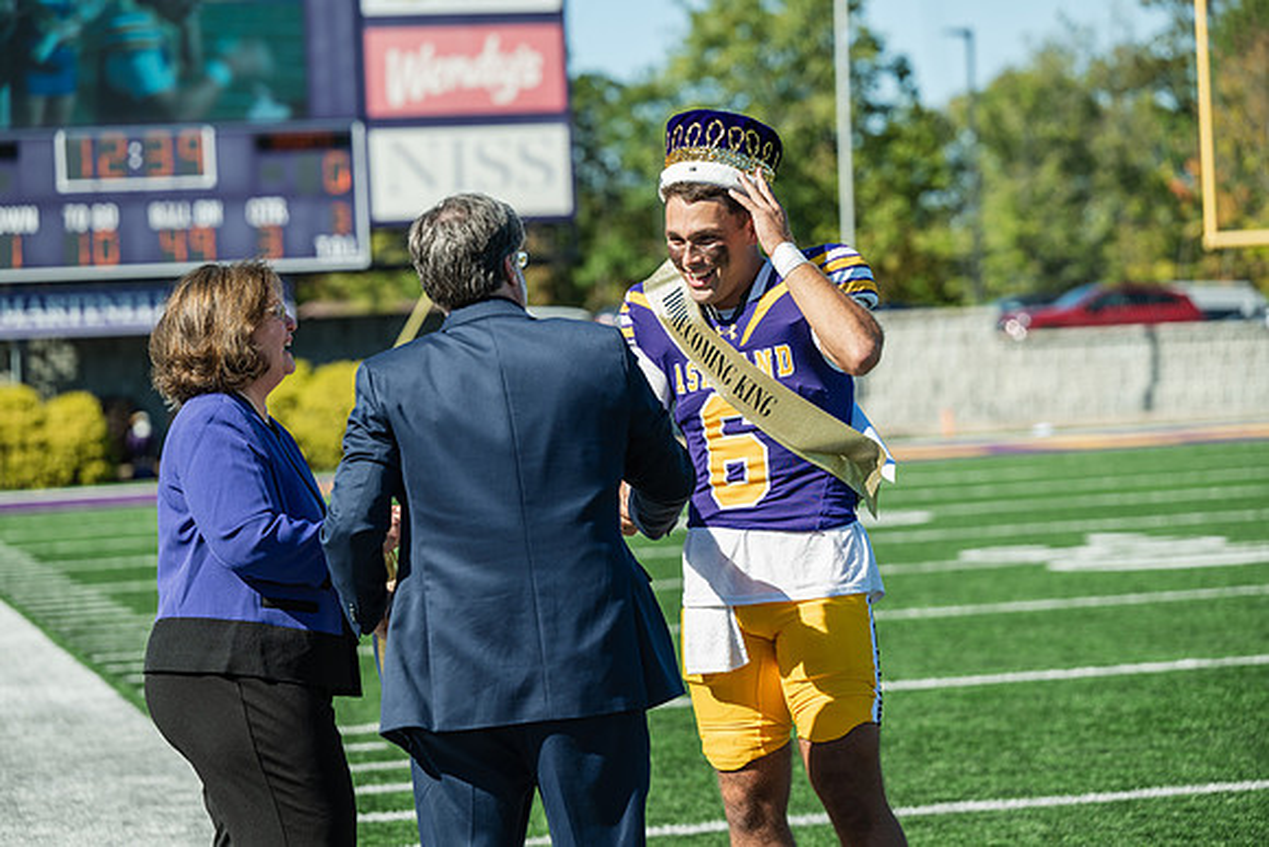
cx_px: 634
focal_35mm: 110
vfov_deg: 12.5
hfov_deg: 18.6
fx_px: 3878
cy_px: 424
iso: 100
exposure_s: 1/800
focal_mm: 110
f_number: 3.5
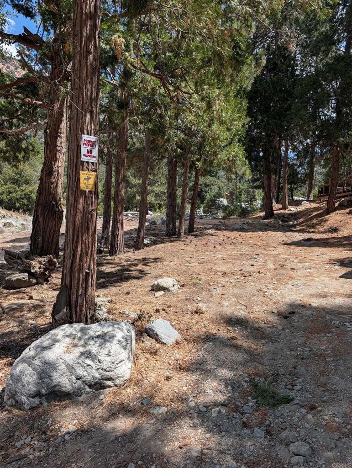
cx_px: 176
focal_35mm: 24
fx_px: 325
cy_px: 234
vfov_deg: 71.5
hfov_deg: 56.9
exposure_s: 1/999
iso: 20
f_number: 1.68
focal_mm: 6.9
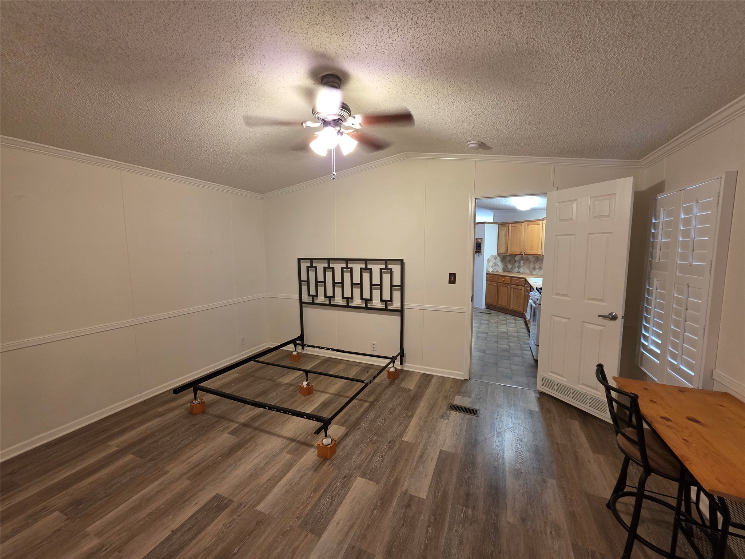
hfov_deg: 106.2
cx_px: 372
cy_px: 280
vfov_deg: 89.9
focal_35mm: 13
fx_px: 280
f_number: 1.9
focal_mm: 2.2
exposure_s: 1/60
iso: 200
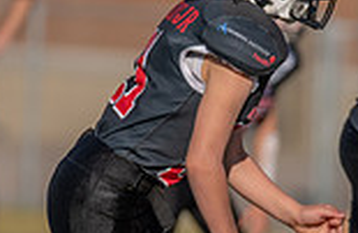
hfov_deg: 2.5
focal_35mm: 846
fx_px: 8354
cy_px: 186
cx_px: 295
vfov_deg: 1.6
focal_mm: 186
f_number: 2.8
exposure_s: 1/2500
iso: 100
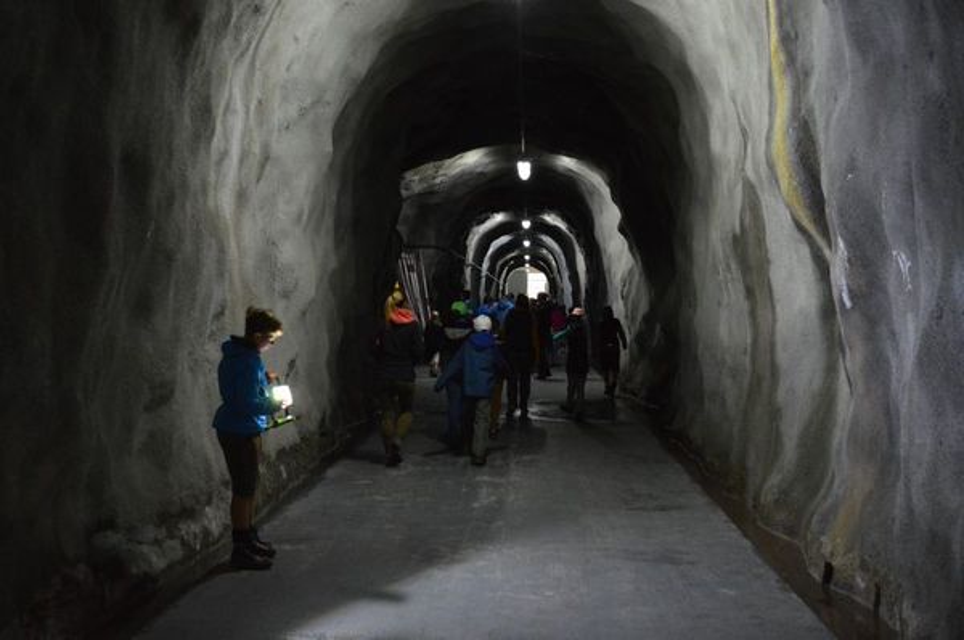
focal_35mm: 45
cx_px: 482
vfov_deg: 29.8
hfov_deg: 43.7
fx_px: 1203
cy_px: 320
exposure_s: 1/40
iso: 3200
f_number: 4.2
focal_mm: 30
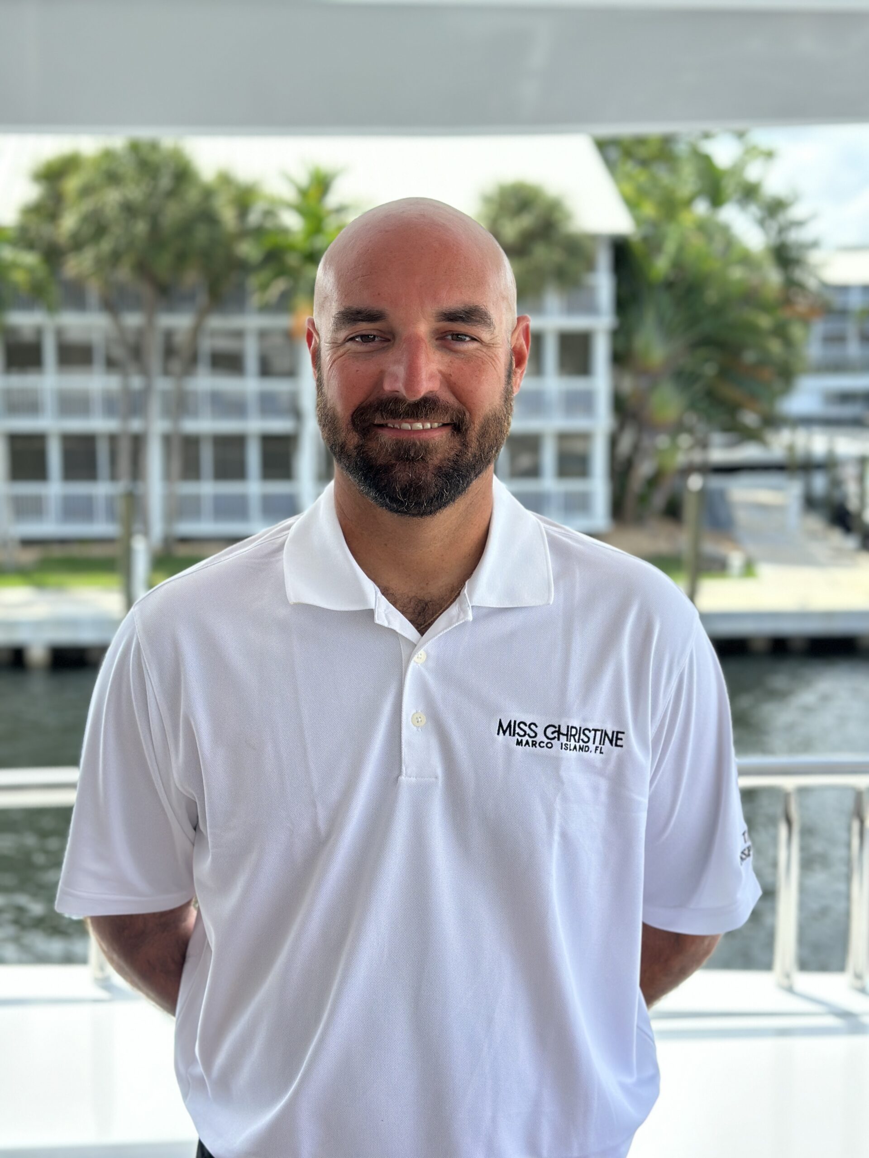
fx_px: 1607
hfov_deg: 30.3
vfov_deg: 39.7
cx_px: 434
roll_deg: -0.2
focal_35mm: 48
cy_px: 579
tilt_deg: -8.7
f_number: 1.78
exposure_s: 1/1357
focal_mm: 6.86
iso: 80
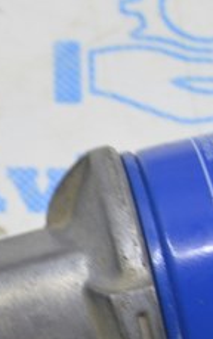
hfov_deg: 6.0
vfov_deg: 9.6
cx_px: -70
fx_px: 2022
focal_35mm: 218
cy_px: 312
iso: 400
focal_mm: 32
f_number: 5.6
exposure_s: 1/20
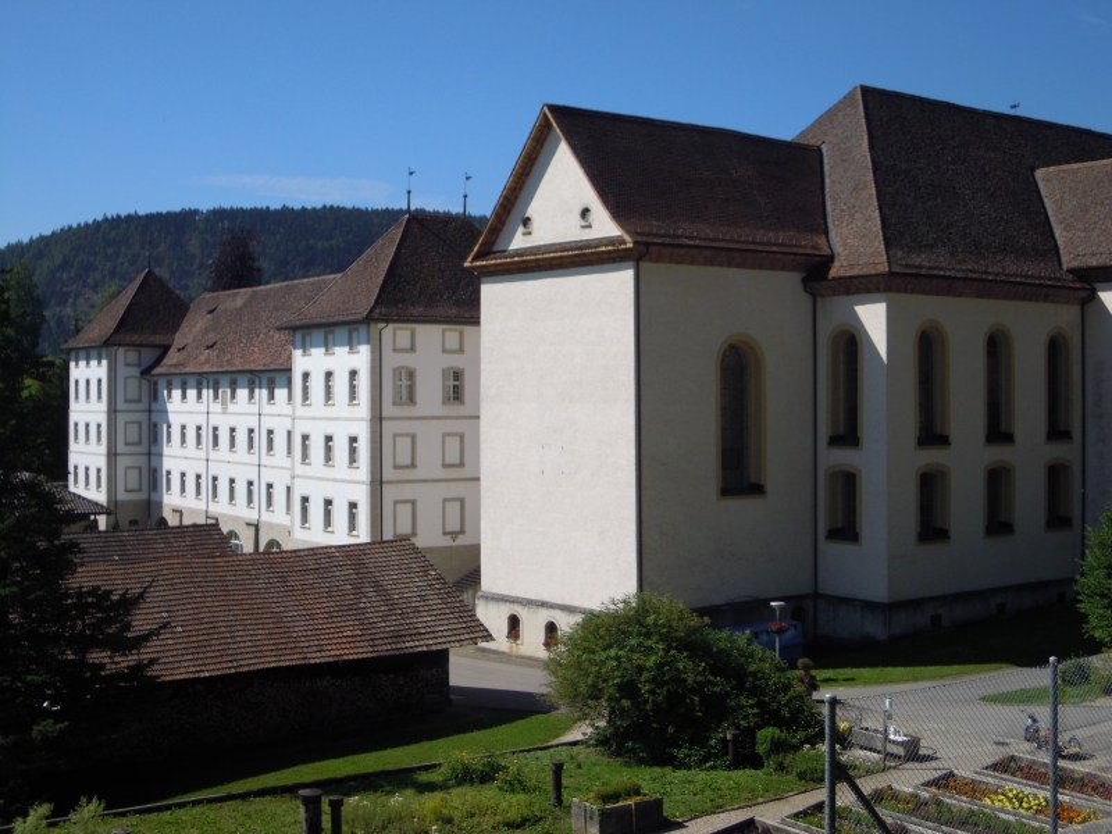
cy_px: 417
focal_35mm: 46
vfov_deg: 31.5
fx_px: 1478
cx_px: 556
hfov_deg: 41.2
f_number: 9.6
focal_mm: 8.3
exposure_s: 1/250
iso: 100
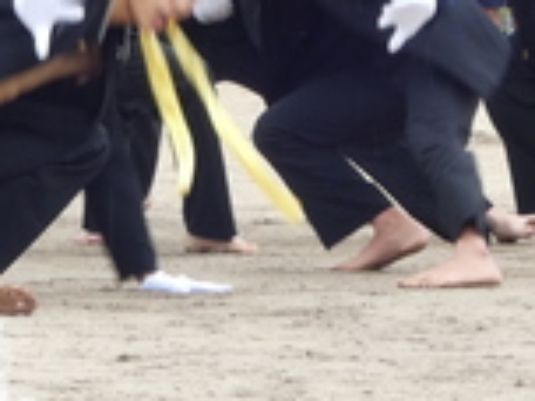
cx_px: 28
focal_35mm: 464
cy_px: -179
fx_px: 7171
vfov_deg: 3.2
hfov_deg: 4.3
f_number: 5.4
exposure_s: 1/80
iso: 100
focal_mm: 26.3
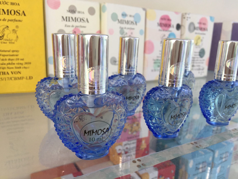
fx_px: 199
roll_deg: -3.7
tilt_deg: -13.9
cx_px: 119
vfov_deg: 48.2
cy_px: 90
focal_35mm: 29
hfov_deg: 61.7
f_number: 2.2
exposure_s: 1/50
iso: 32
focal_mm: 4.15
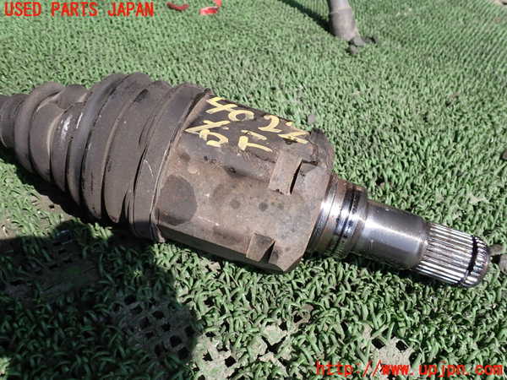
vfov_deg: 46.8
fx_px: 439
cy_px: 190
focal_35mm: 30
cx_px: 254
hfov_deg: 60.0
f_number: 3.2
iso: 100
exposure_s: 1/500
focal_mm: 5.4
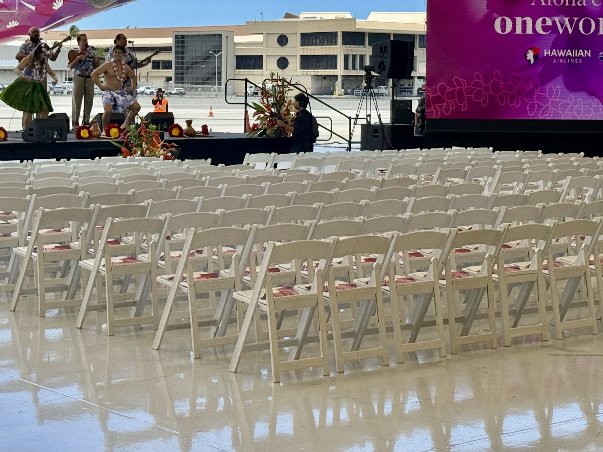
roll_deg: -0.1
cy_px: 86
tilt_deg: +0.3
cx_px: 284
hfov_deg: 24.4
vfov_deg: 18.3
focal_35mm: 80
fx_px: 1394
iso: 64
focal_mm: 6.76
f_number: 1.78
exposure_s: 1/4587
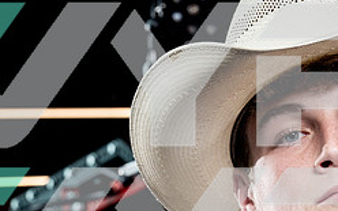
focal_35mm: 167
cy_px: 240
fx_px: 1538
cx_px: 234
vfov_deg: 7.8
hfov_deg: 12.5
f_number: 8
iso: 640
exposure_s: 1/250
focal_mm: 70
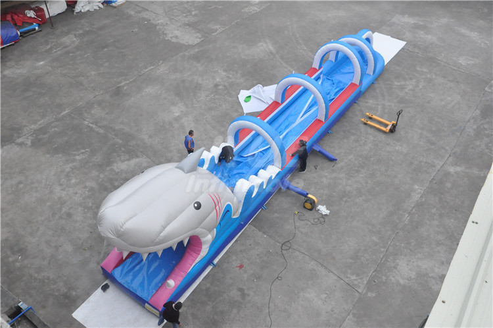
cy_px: 164
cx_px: 246
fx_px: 431
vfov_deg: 41.6
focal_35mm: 32
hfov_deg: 59.6
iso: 3200
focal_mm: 21
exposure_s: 1/1600
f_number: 7.1
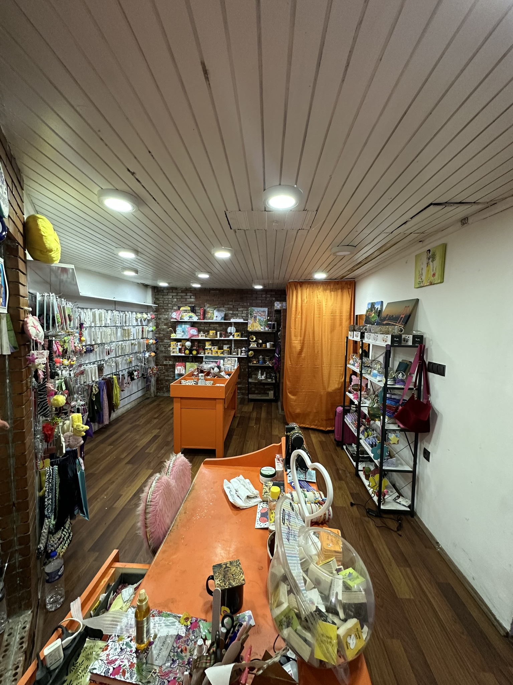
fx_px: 277
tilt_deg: -3.8
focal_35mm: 14
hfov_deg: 85.7
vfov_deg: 102.1
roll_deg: -2.0
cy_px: 342
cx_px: 256
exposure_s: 1/50
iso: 250
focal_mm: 2.22
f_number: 2.2
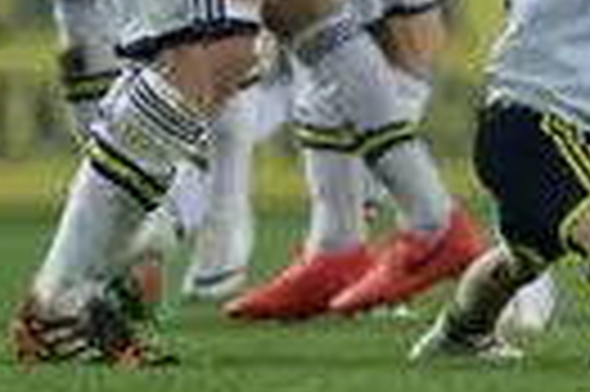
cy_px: -541
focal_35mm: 2686
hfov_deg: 0.8
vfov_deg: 0.5
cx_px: 1765
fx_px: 43965
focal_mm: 400
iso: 2000
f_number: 3.5
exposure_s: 1/1250
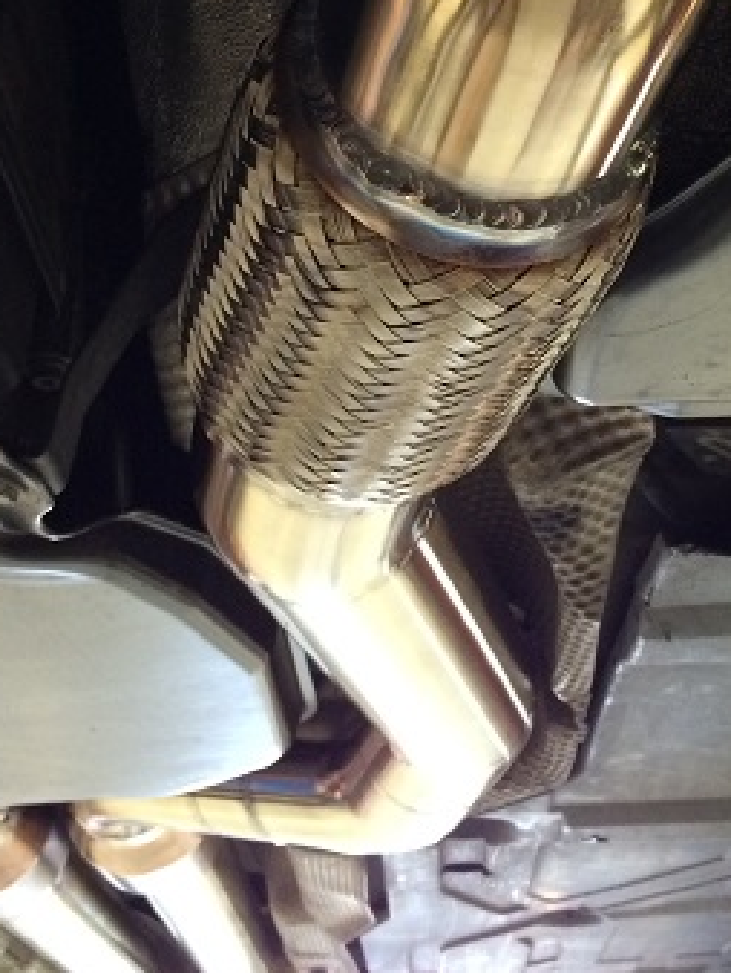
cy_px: 171
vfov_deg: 33.2
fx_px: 1575
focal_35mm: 56
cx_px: 478
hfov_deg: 26.0
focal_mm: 4.15
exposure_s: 1/25
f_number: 2.2
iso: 320
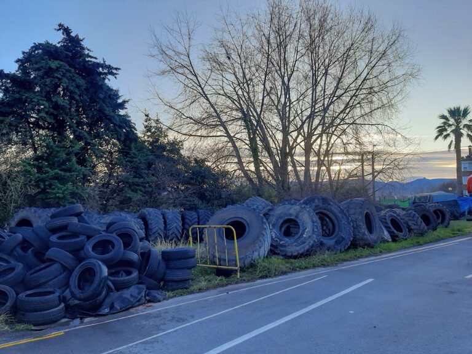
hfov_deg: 65.3
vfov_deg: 51.4
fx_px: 368
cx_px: 236
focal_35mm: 27
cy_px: 177
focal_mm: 3.93
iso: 40
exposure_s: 1/545
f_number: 1.7
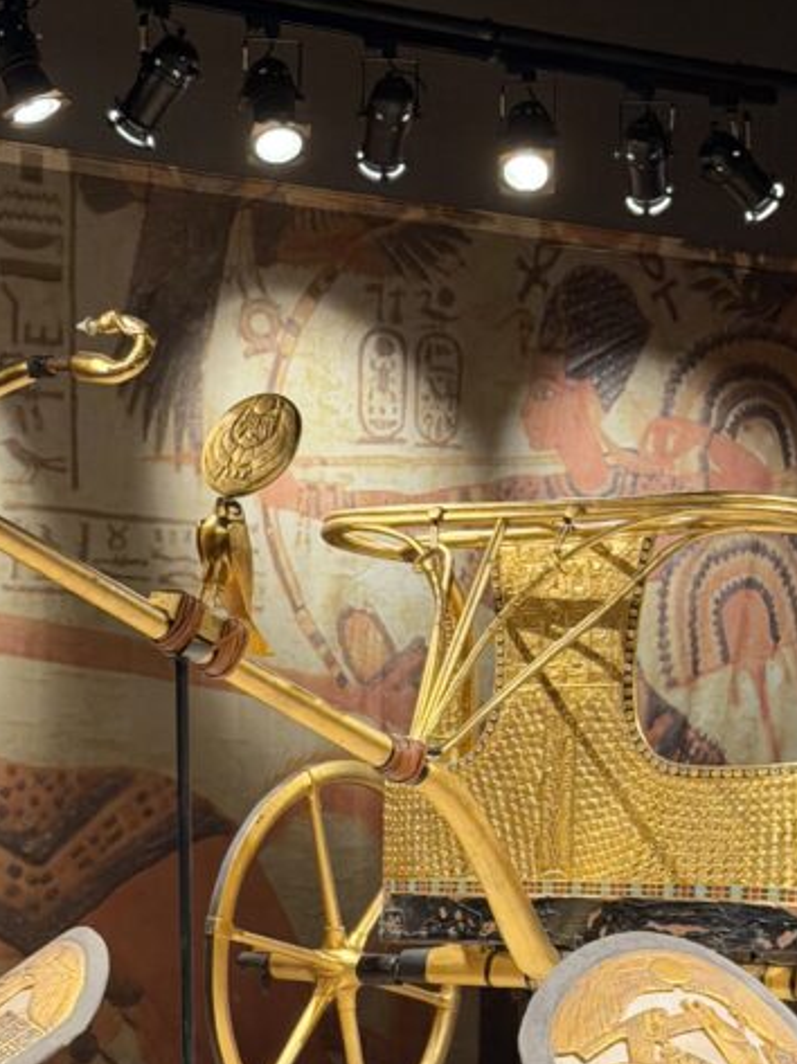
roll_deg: +1.8
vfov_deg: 18.6
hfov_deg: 14.2
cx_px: 385
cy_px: 931
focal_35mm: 104
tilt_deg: -4.0
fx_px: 3197
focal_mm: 6.76
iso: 250
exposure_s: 1/60
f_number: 1.78
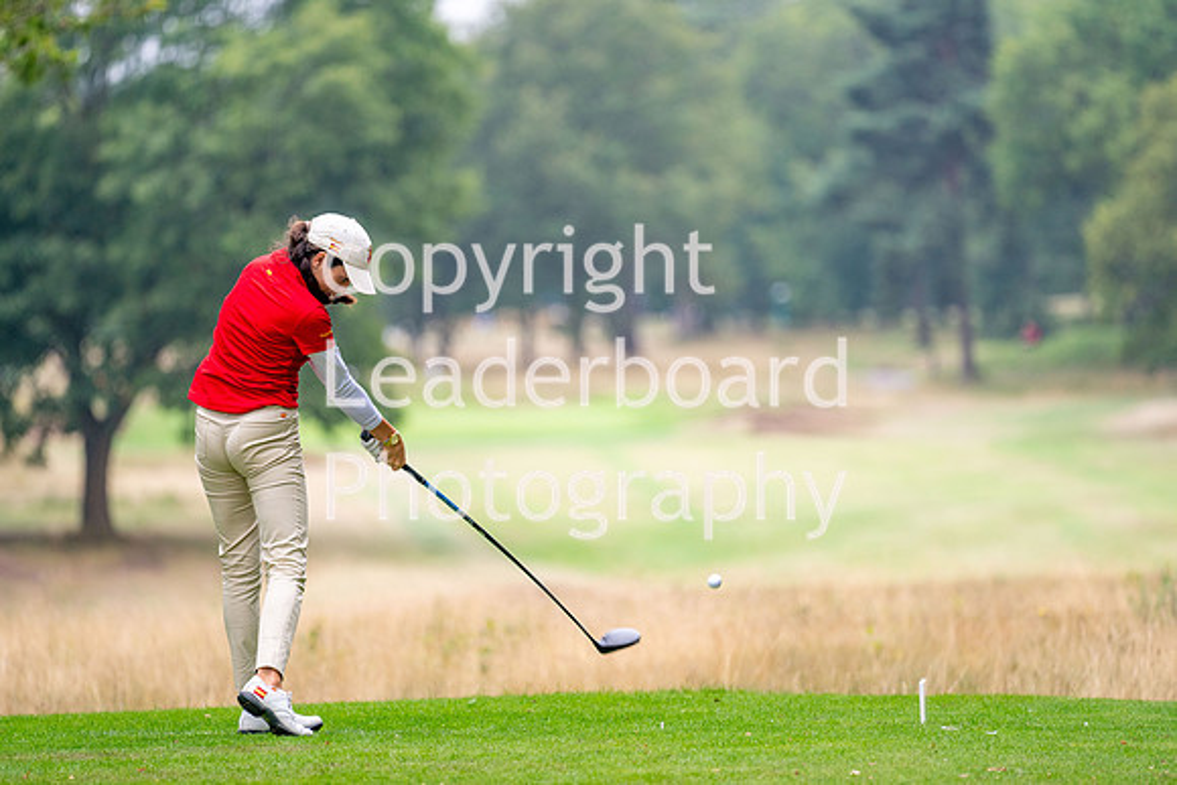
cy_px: 392
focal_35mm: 300
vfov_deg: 4.6
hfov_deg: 6.9
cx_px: 588
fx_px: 9810
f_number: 4
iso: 400
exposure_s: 1/1250
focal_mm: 300
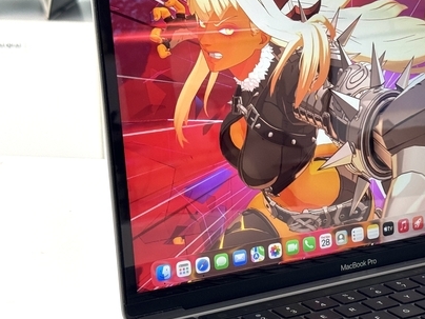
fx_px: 1166
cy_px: 188
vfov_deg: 15.6
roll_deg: -0.5
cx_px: 419
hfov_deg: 20.1
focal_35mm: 95
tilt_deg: -15.2
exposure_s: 1/142
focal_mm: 6.76
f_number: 1.78
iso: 80
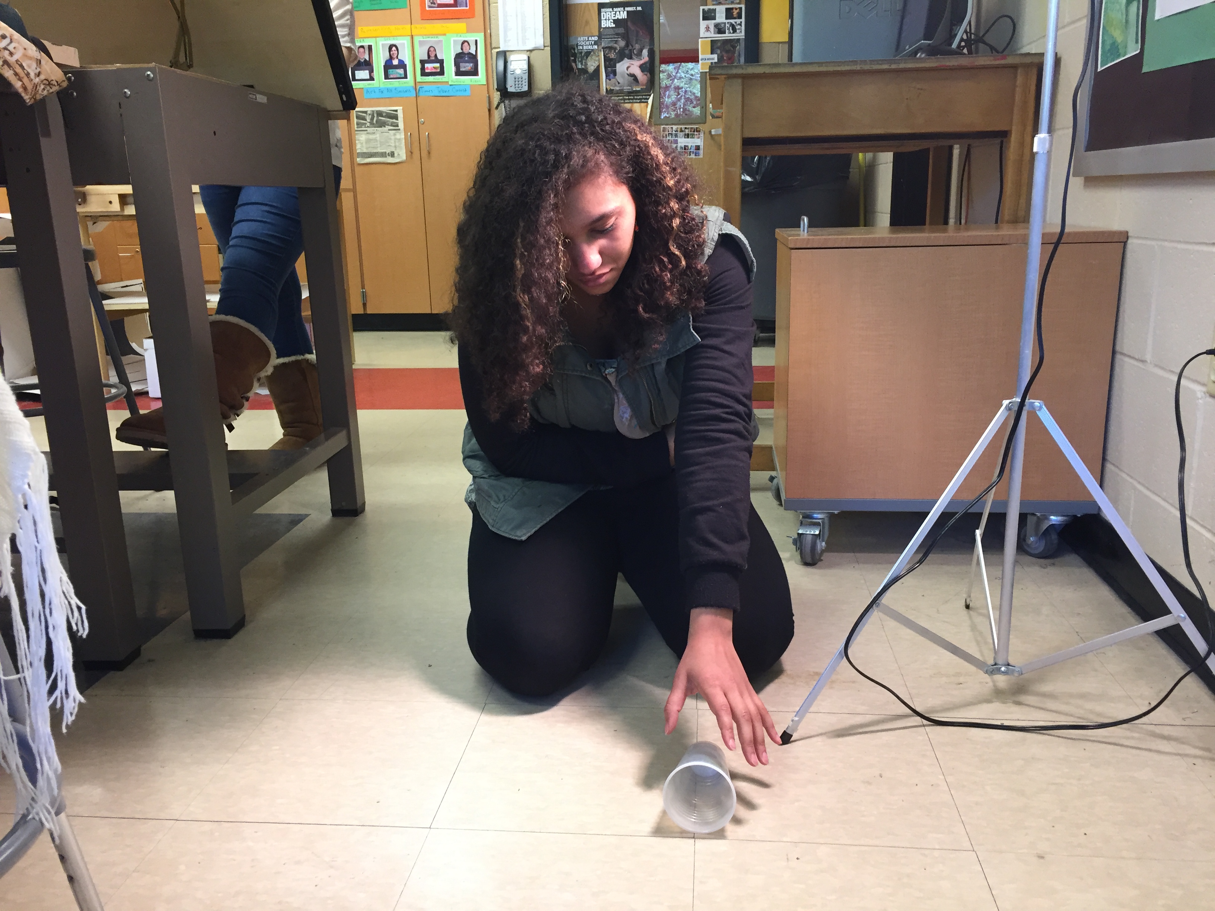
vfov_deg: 48.2
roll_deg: +0.4
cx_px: 608
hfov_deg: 61.7
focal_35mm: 29
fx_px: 1018
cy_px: 456
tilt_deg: -15.4
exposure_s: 1/30
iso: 100
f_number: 2.2
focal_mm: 4.15
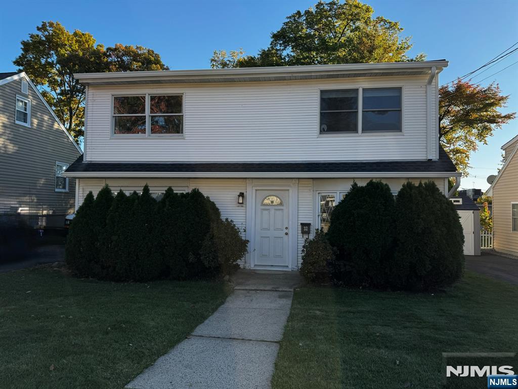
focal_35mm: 24
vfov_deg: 56.8
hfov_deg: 71.6
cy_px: 194
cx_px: 259
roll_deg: -0.1
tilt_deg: +1.5
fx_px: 359
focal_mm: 6.76
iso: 80
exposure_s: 1/1456
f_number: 1.78
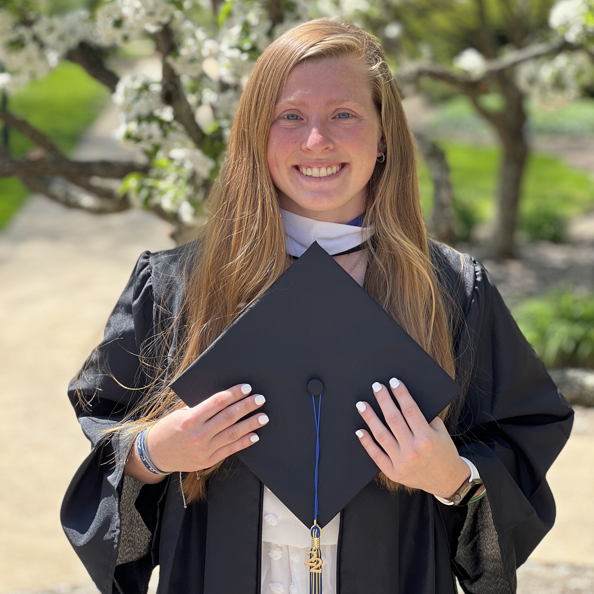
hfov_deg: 19.1
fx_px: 1767
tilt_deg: -7.9
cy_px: 268
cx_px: 297
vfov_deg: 19.1
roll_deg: +0.3
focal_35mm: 91
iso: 32
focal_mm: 9
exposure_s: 1/191
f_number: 2.8
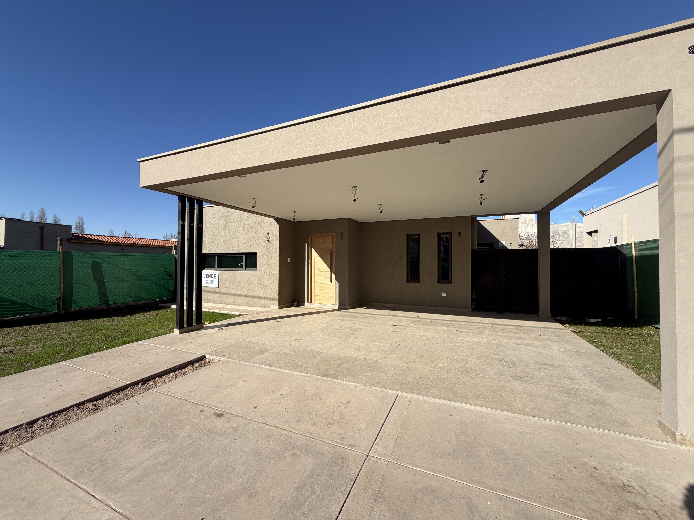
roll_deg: +0.0
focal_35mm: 14
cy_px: 260
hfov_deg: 102.1
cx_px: 347
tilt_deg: +1.2
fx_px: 281
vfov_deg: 85.7
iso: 20
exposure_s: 1/901
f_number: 2.2
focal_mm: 2.22
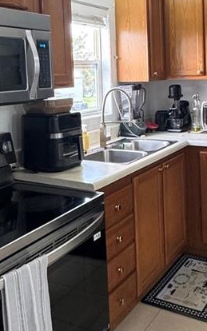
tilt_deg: -1.6
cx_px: 127
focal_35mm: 43
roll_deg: +2.0
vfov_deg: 45.0
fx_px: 388
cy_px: 92
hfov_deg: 29.8
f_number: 2.2
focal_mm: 2.22
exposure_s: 1/120
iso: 250
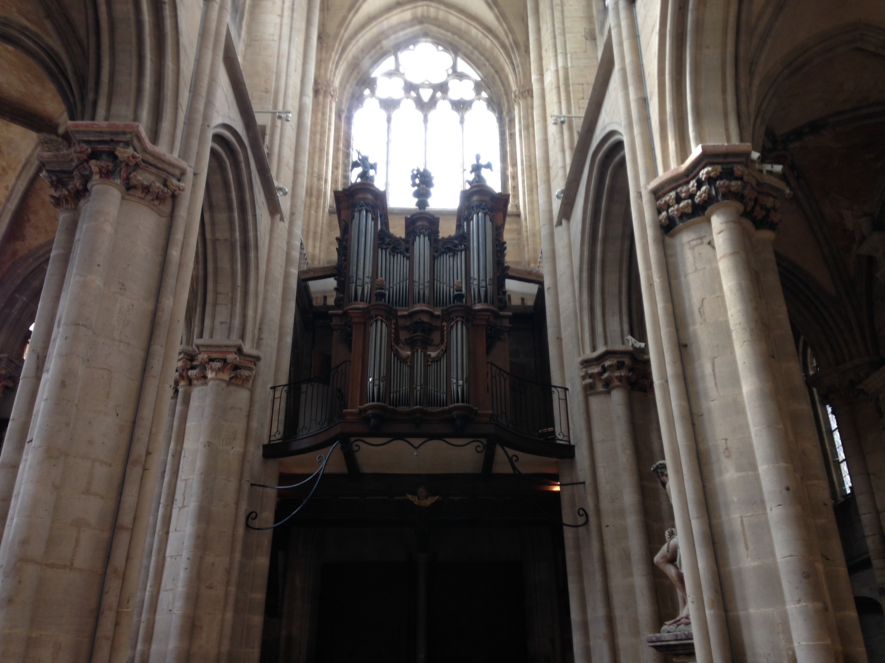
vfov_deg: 42.9
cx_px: 442
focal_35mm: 33
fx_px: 844
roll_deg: +0.2
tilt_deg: +25.4
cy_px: 332
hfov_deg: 55.4
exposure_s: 1/24
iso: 50
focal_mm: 4.12
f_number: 2.4
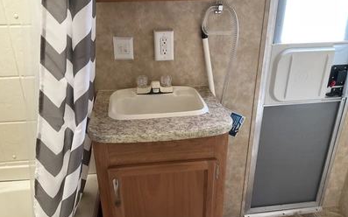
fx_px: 294
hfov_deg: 61.2
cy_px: 122
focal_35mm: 31
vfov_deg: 40.5
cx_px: 174
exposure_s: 1/60
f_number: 1.8
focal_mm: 3
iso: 100
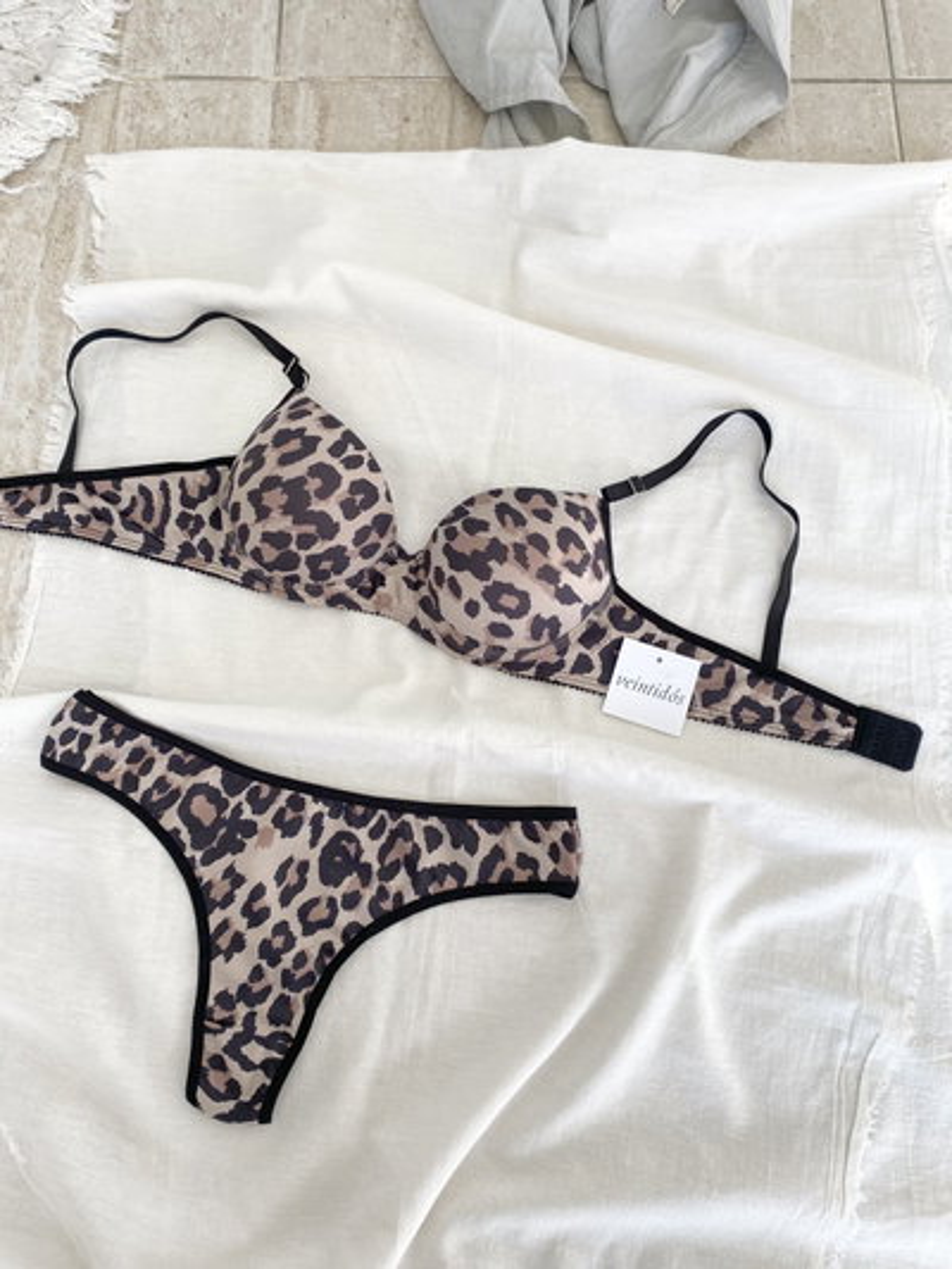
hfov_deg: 53.1
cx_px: 476
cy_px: 634
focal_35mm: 26
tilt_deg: -74.3
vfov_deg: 67.3
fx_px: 953
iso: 32
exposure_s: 1/136
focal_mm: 4.25
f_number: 1.8
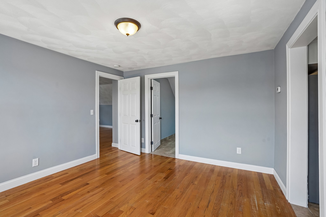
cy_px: 108
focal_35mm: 16
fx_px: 145
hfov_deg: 96.7
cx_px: 163
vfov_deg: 73.7
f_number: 8
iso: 400
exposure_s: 1/30
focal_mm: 16
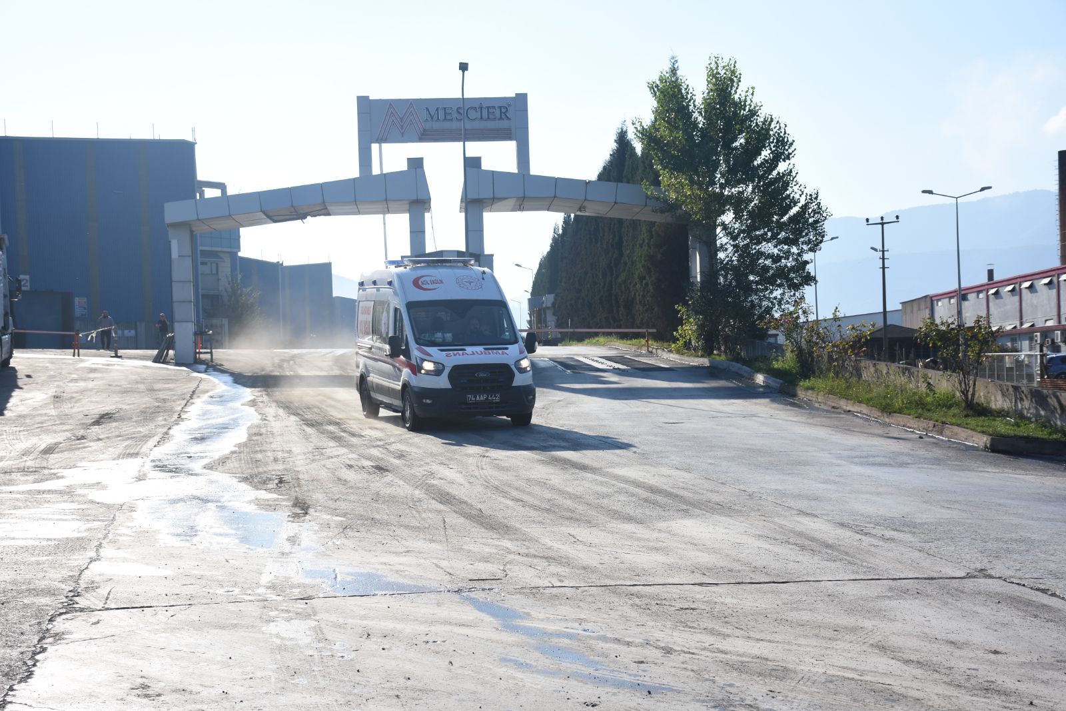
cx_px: 533
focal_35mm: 52
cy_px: 356
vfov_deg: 25.8
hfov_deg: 37.8
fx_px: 1555
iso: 200
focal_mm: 35
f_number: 5.6
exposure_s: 1/1250
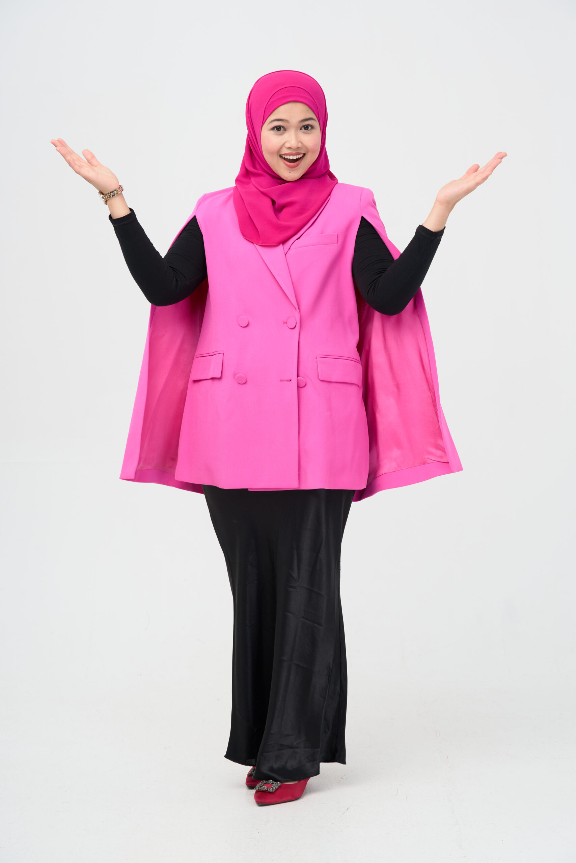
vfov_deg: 23.9
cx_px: 288
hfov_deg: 16.1
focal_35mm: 85
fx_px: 2040
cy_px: 432
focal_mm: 85
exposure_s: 1/160
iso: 100
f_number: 7.1
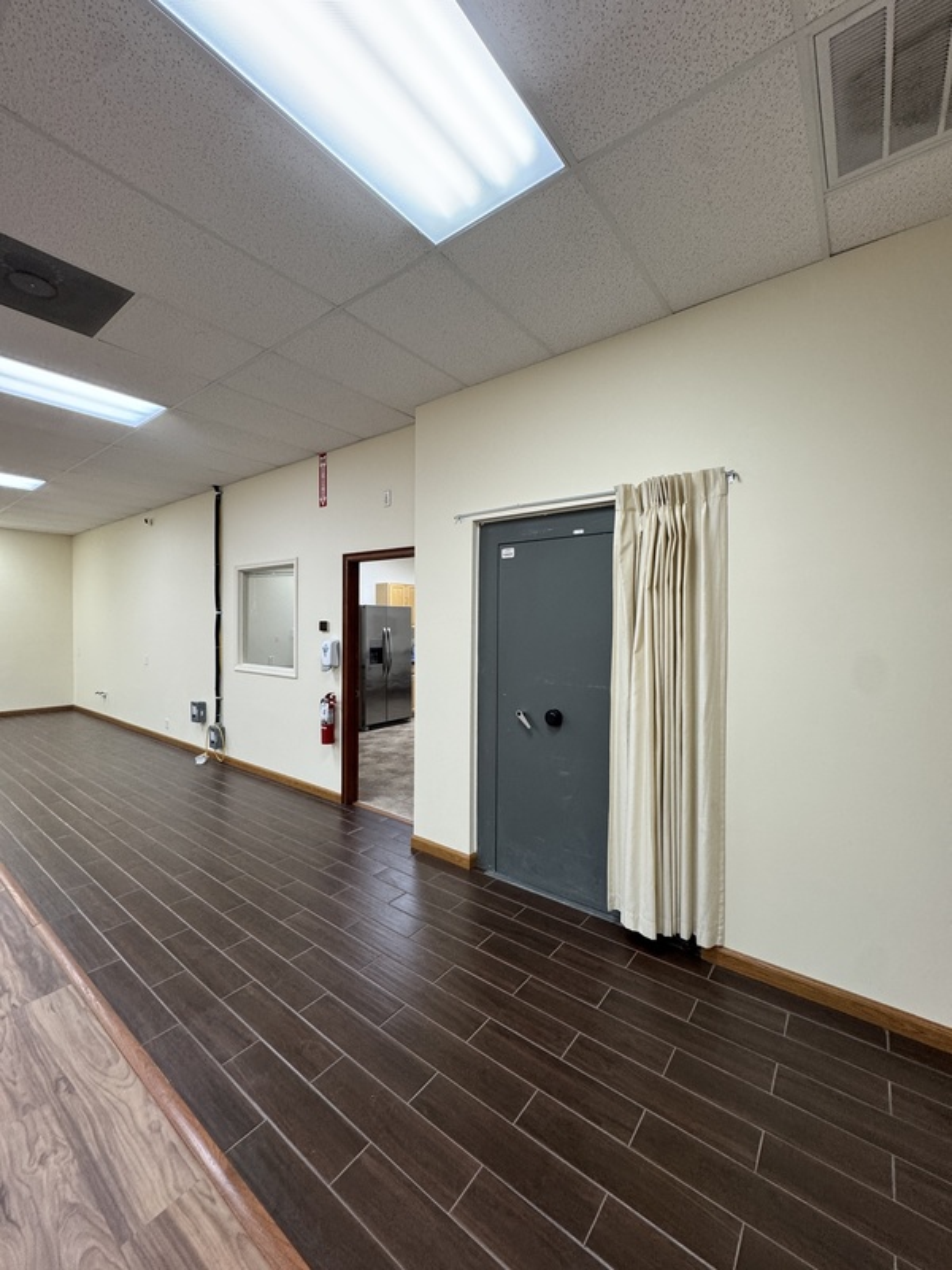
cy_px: 635
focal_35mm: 14
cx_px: 476
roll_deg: -0.4
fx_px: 513
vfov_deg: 102.1
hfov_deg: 85.7
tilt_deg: -1.1
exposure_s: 1/120
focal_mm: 2.22
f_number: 2.2
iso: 200
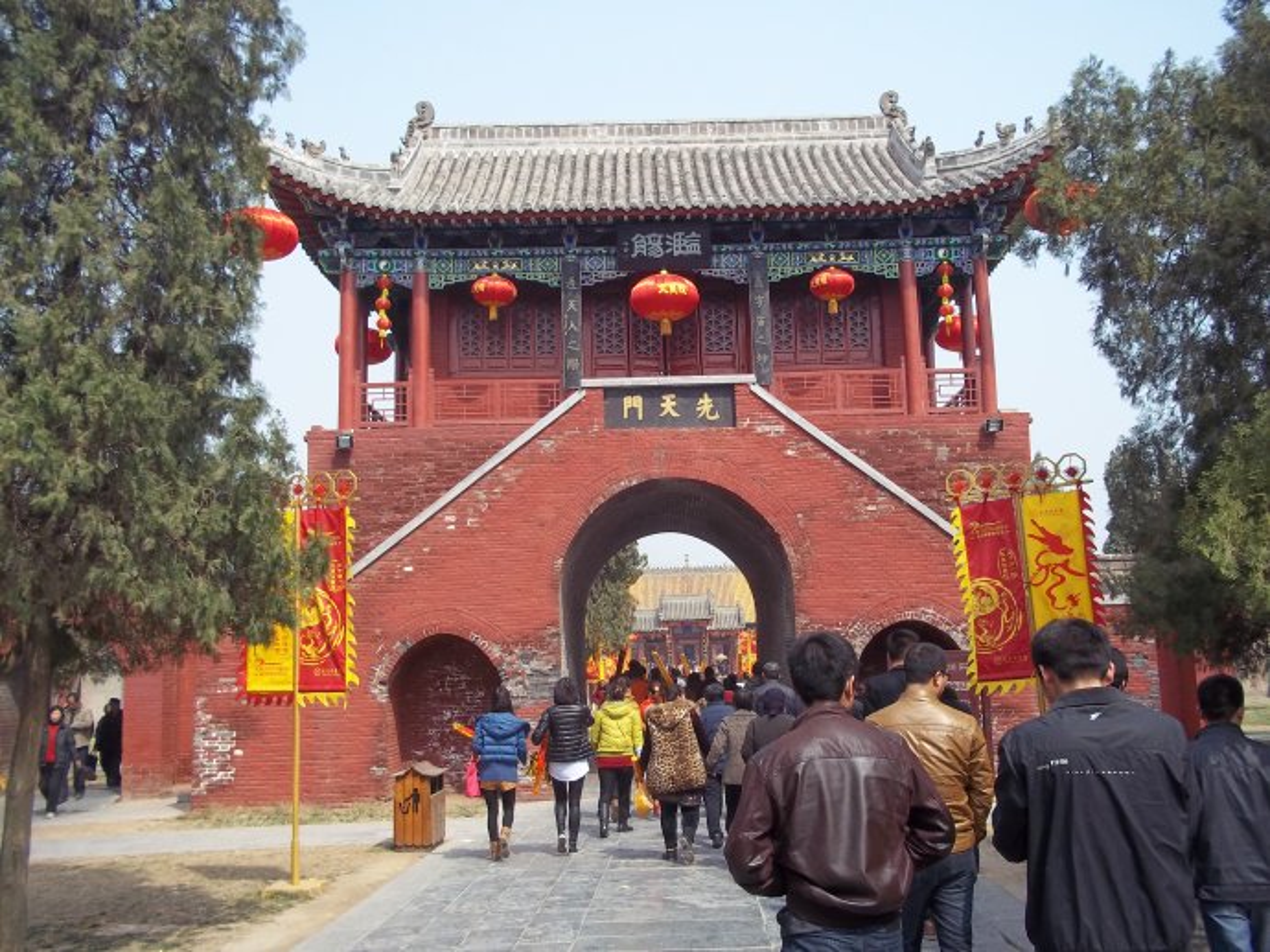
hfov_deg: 51.4
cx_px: 635
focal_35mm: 36
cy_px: 476
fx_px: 1320
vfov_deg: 39.6
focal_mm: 6.5
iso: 80
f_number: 8
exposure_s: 1/125
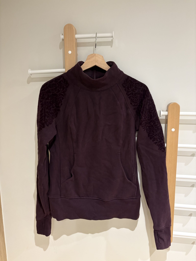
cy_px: 130
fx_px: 196
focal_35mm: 26
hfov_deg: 53.1
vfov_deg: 67.3
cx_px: 98
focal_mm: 5.96
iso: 320
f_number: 1.6
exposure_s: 1/40
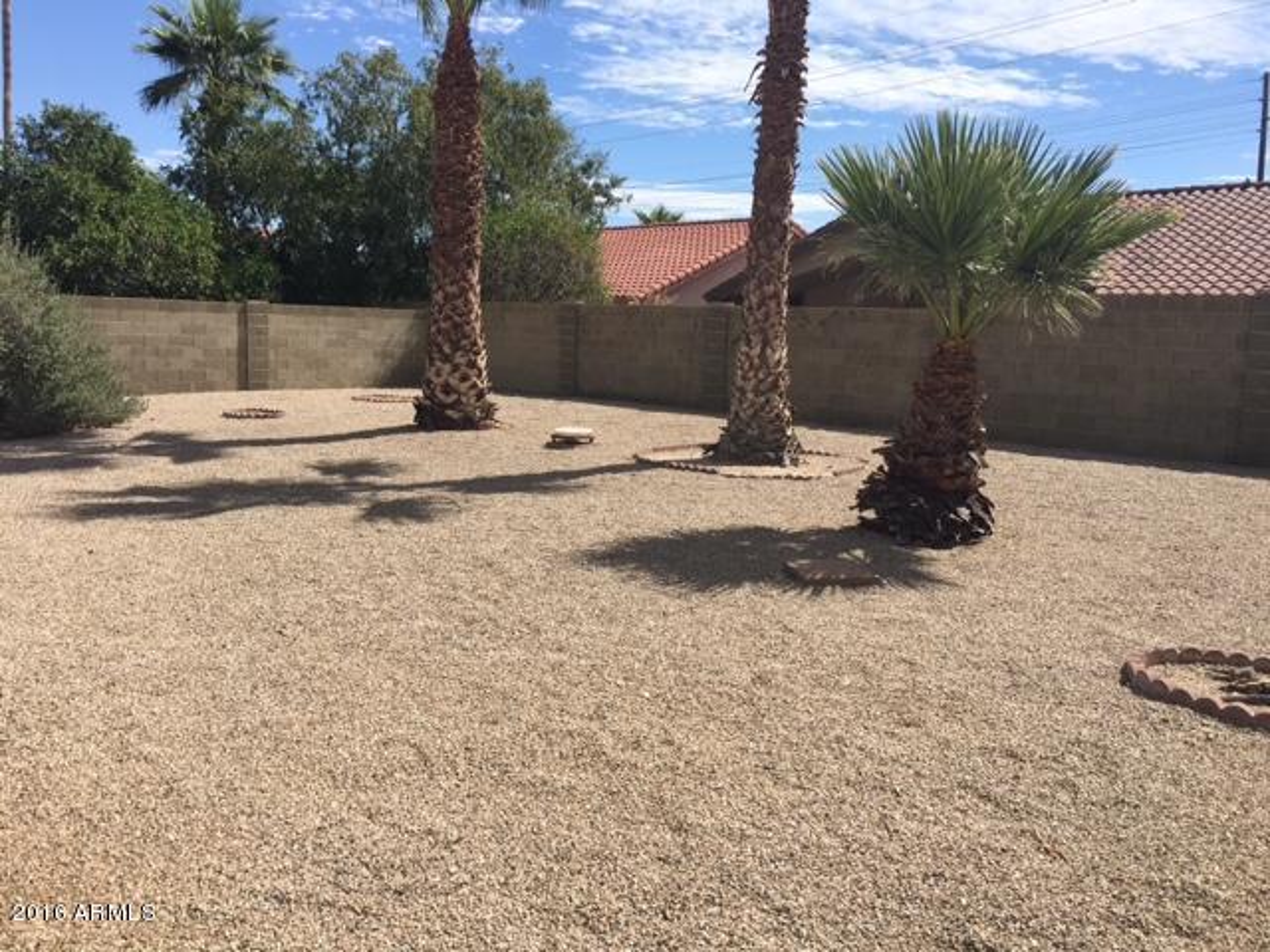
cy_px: 476
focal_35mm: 29
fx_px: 1064
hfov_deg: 61.7
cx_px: 635
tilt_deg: -6.9
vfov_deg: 48.2
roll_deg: -1.6
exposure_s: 1/1603
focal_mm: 4.15
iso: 25
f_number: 2.2
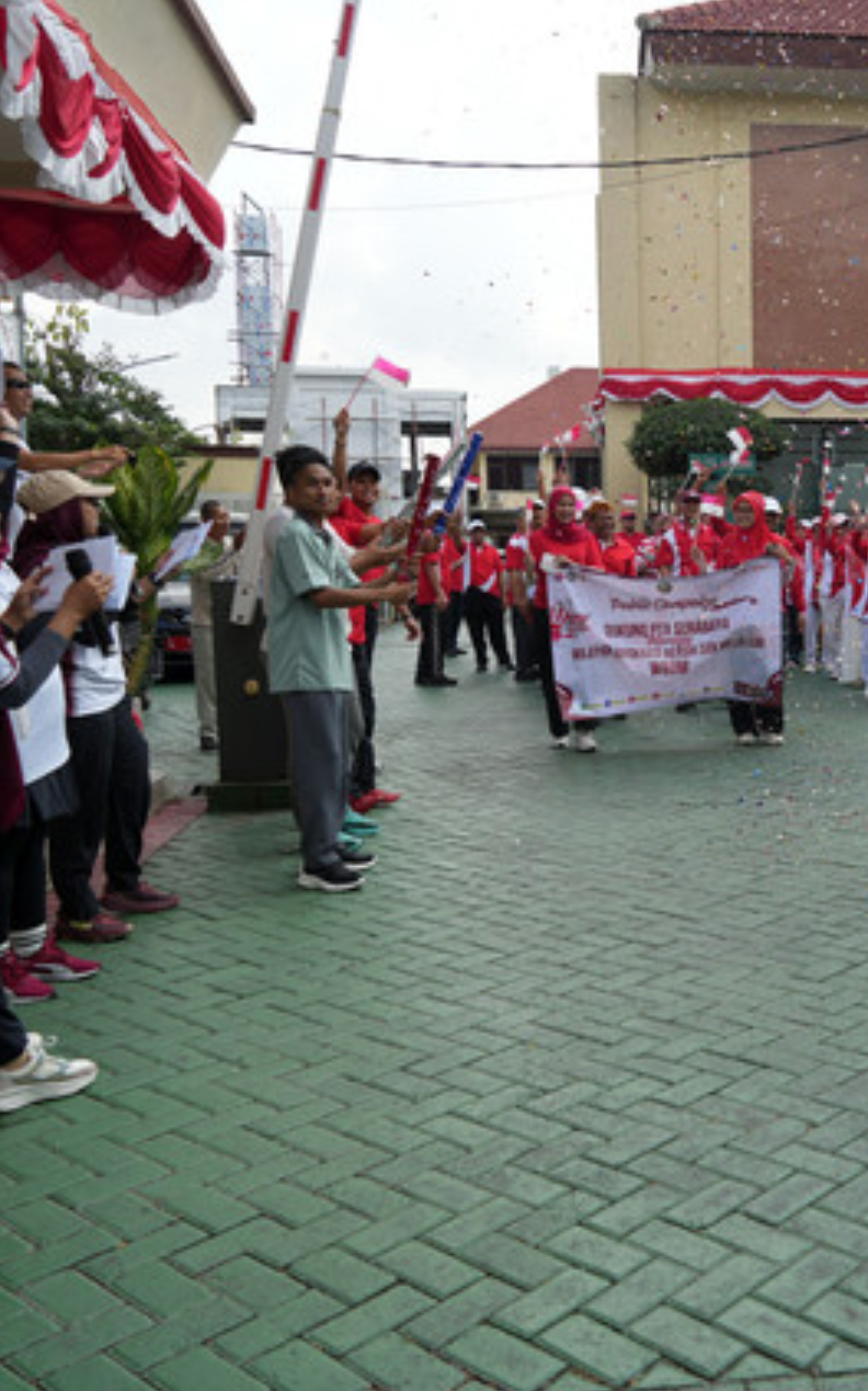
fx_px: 1402
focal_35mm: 37
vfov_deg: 52.8
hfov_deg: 32.2
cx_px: 832
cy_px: 699
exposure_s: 1/320
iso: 100
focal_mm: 24
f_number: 4.5
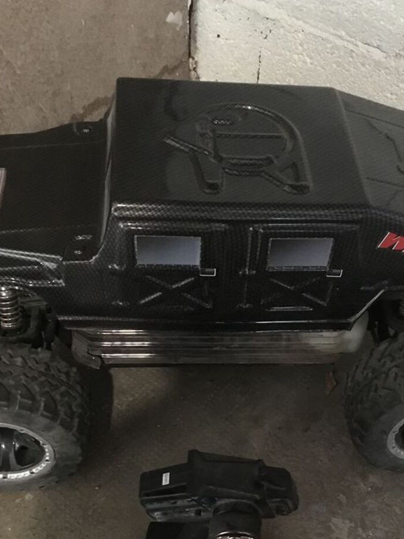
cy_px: 368
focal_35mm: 42
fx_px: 654
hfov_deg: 34.3
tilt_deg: -54.2
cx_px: 232
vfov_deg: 44.0
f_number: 2.2
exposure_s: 1/17
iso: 800
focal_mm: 4.15
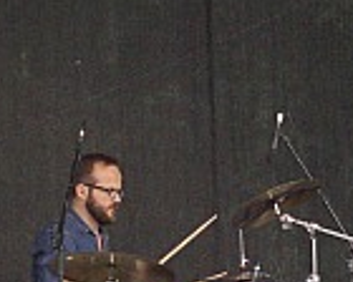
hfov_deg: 4.5
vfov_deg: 3.6
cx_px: 474
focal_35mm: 430
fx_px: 4492
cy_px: 369
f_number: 8
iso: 3200
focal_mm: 70
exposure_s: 1/500
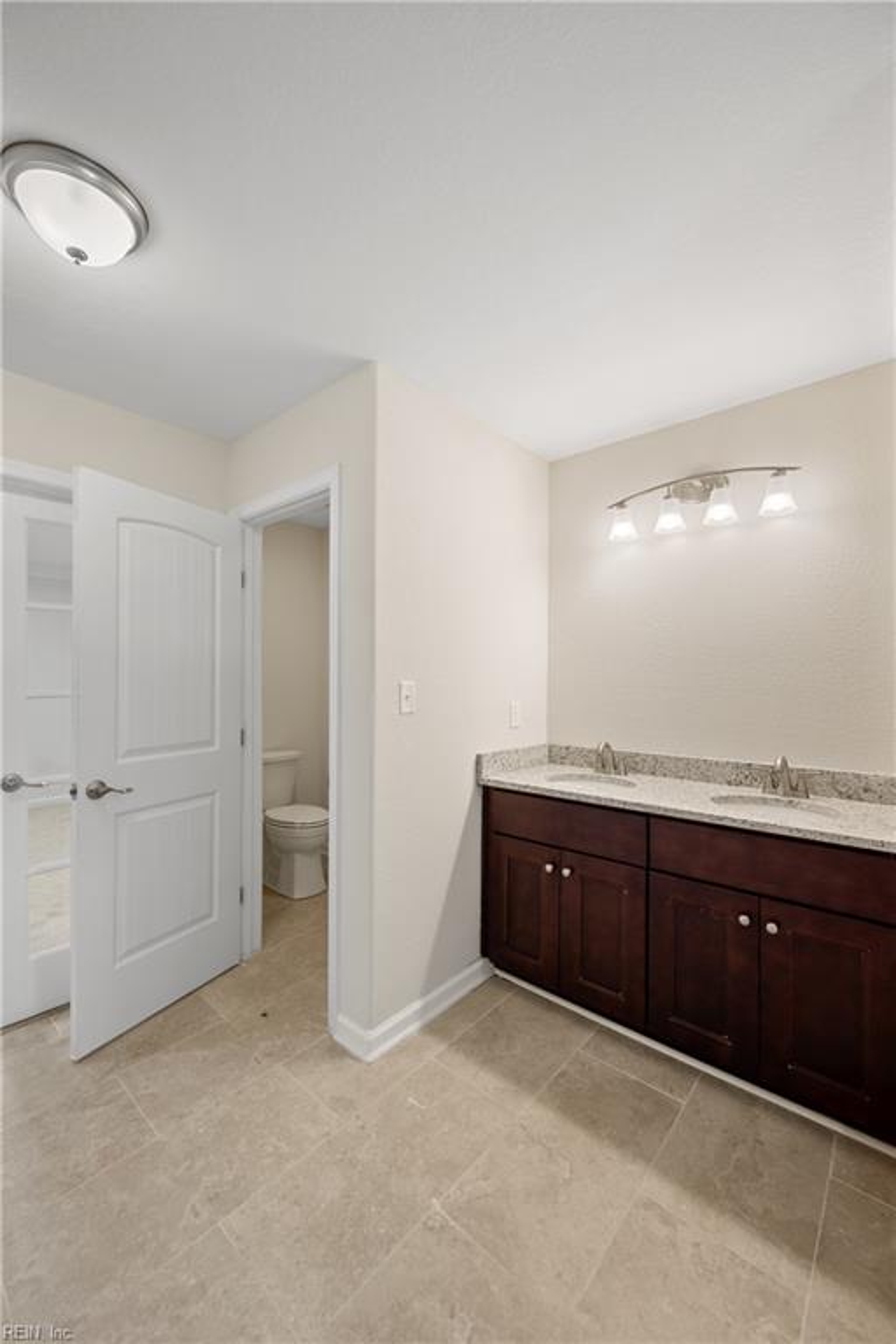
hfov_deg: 81.2
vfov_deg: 104.3
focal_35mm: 14
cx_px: 448
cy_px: 672
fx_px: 523
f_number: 7.1
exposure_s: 1/4
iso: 250
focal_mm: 14
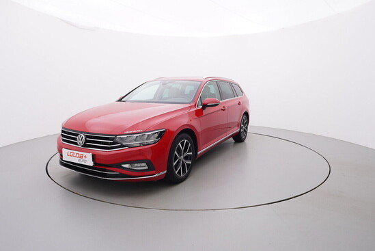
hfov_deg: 77.3
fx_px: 235
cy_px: 126
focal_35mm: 22
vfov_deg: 56.2
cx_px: 188
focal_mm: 15
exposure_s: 1/80
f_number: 5
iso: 200
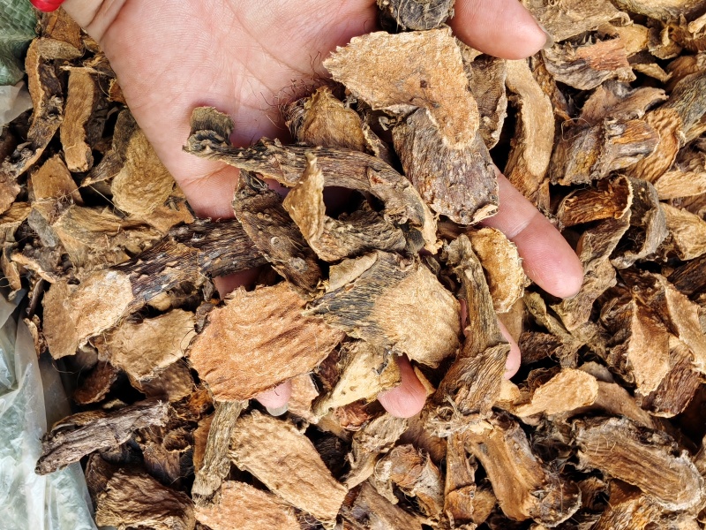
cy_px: 265
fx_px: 530
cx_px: 353
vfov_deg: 53.1
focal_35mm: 26
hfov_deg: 67.3
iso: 80
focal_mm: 1.96
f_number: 2.2
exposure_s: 1/100
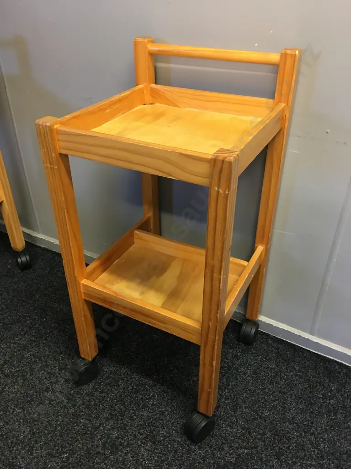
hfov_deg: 48.2
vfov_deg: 61.7
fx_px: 392
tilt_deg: -31.8
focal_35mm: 29
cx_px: 176
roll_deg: -1.1
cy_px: 234
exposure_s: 1/17
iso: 80
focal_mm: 4.15
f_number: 2.2
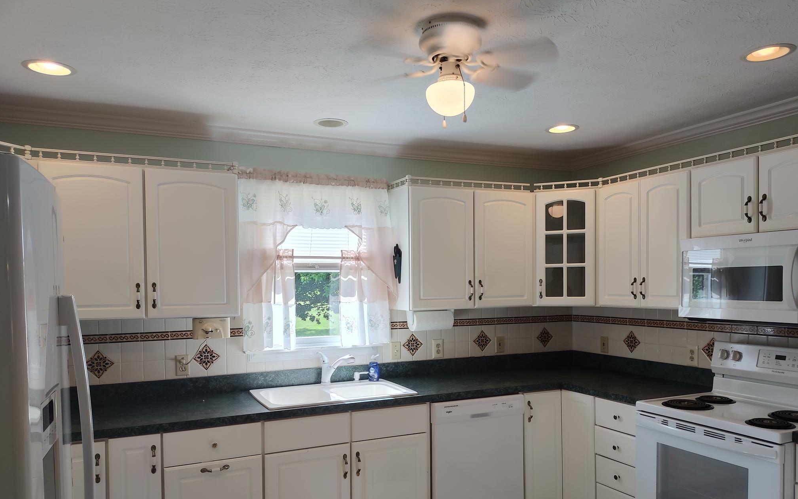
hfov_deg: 68.4
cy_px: 302
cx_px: 406
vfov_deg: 45.7
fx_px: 587
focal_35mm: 27
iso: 50
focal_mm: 4.7
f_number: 1.79
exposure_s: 1/60
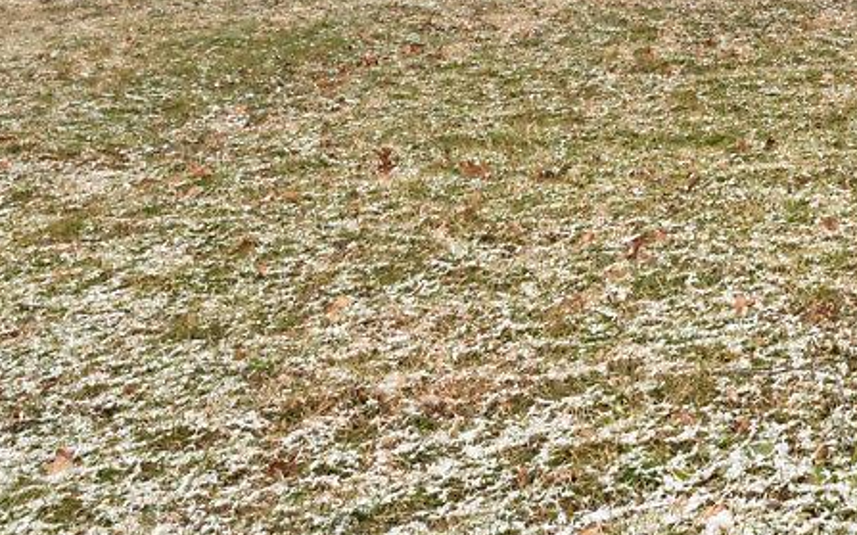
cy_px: -267
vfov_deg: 17.1
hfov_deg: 27.0
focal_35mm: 69
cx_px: 972
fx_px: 1611
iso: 200
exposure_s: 1/250
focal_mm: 21
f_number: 8
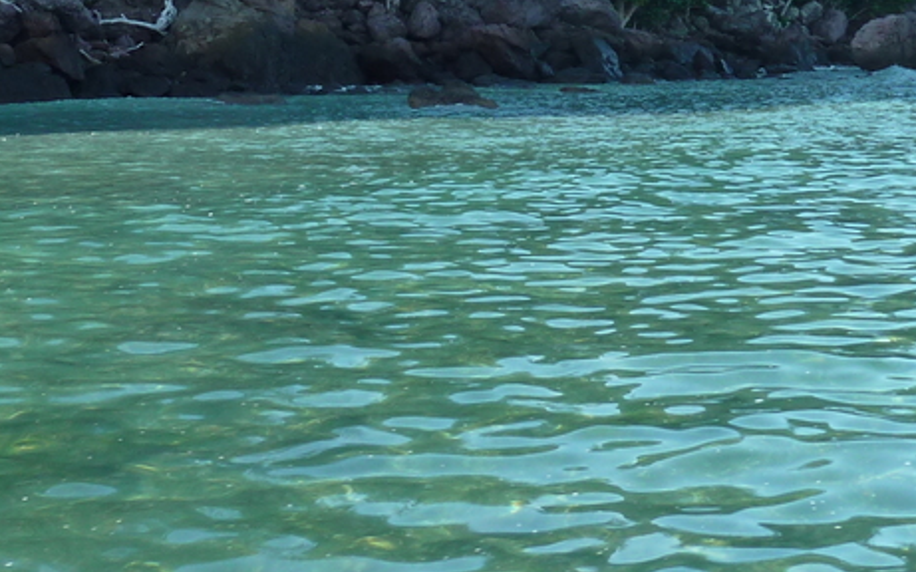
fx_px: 1722
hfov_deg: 29.6
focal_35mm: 69
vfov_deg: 17.6
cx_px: 300
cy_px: -187
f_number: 4
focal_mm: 4.1
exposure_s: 1/125
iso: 80
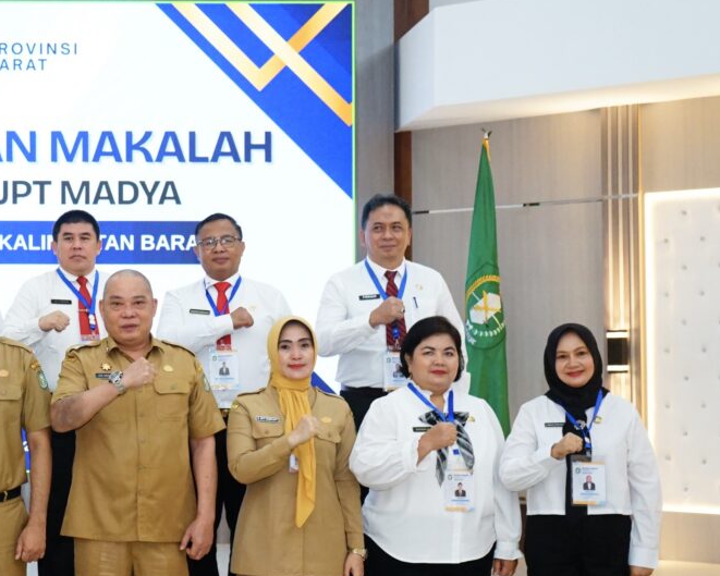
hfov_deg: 24.8
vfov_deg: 21.3
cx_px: -49
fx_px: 1534
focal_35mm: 72
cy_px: 326
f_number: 5.6
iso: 2500
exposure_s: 1/200
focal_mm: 33
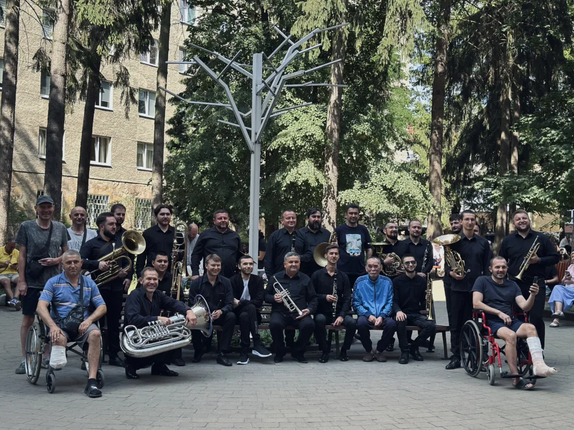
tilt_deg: +2.5
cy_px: 215
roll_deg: -1.9
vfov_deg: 30.3
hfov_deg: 39.7
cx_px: 287
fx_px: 796
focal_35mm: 48
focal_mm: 6.86
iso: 80
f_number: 1.78
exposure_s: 1/524
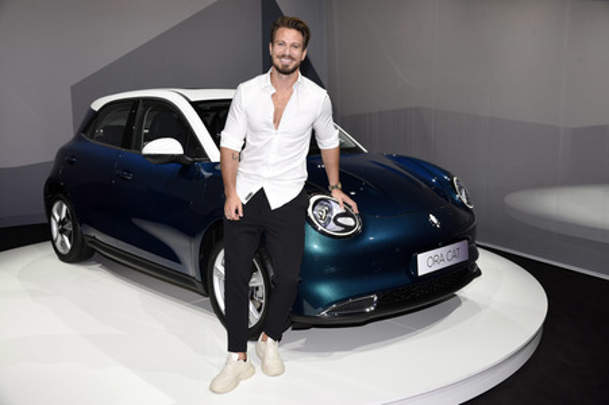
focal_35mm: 34
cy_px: 202
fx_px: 575
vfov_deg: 38.8
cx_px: 304
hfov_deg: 55.8
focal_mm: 34
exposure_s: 1/125
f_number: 6.3
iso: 400
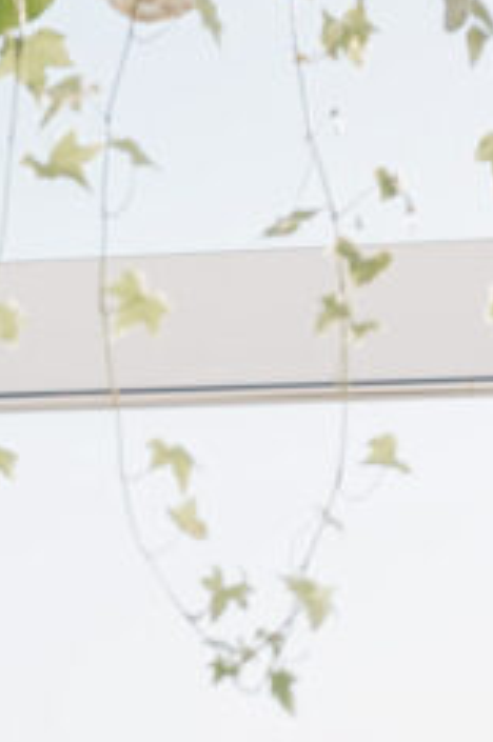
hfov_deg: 7.9
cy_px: 1023
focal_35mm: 172
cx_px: -82
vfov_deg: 11.6
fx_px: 3543
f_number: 4
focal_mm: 35
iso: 100
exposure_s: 1/2000
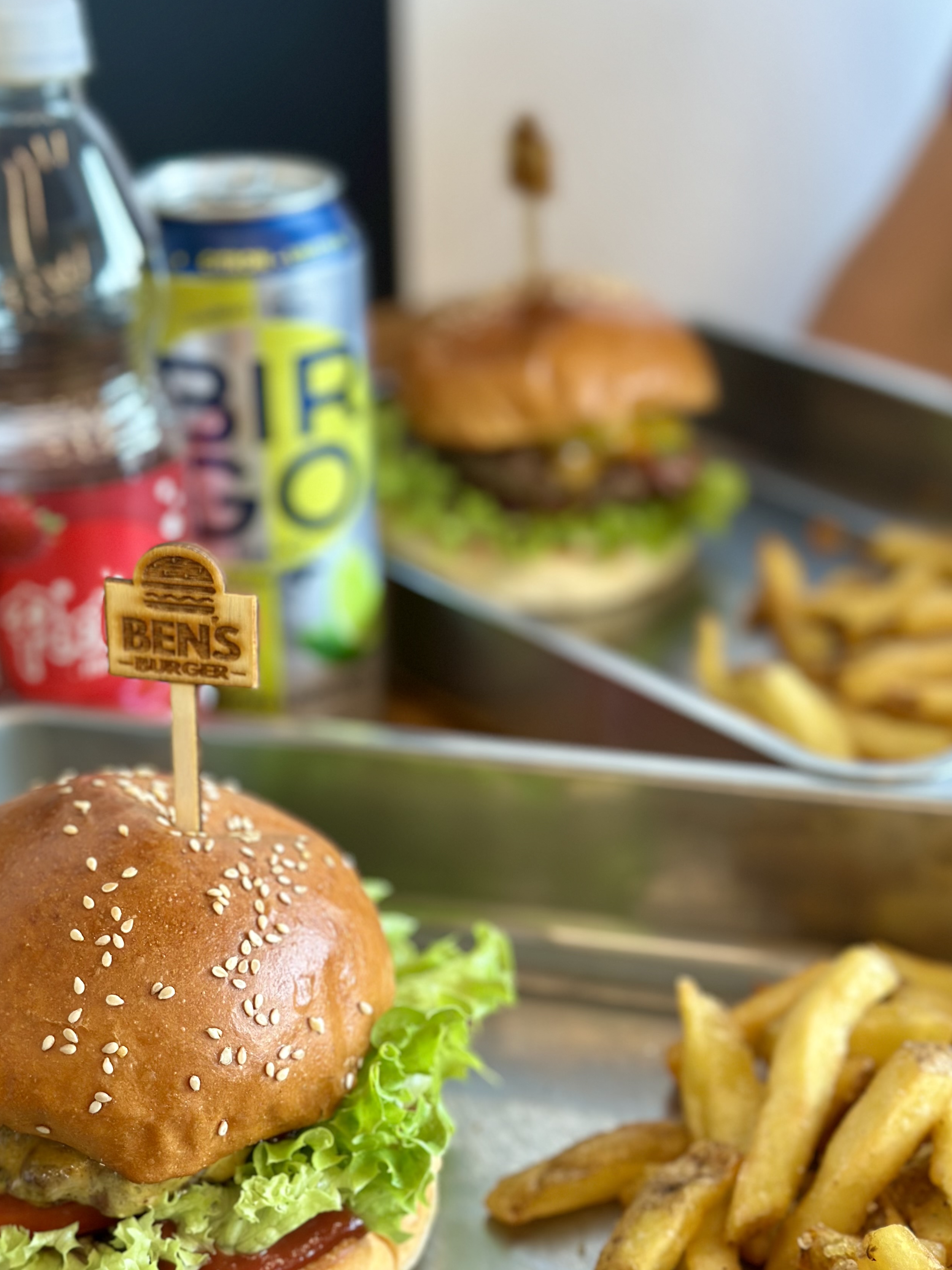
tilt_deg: -27.3
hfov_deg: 25.2
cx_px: 419
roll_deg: +0.8
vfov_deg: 33.2
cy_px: 725
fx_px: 2127
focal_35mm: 58
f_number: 1.78
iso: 100
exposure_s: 1/171
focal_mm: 6.86
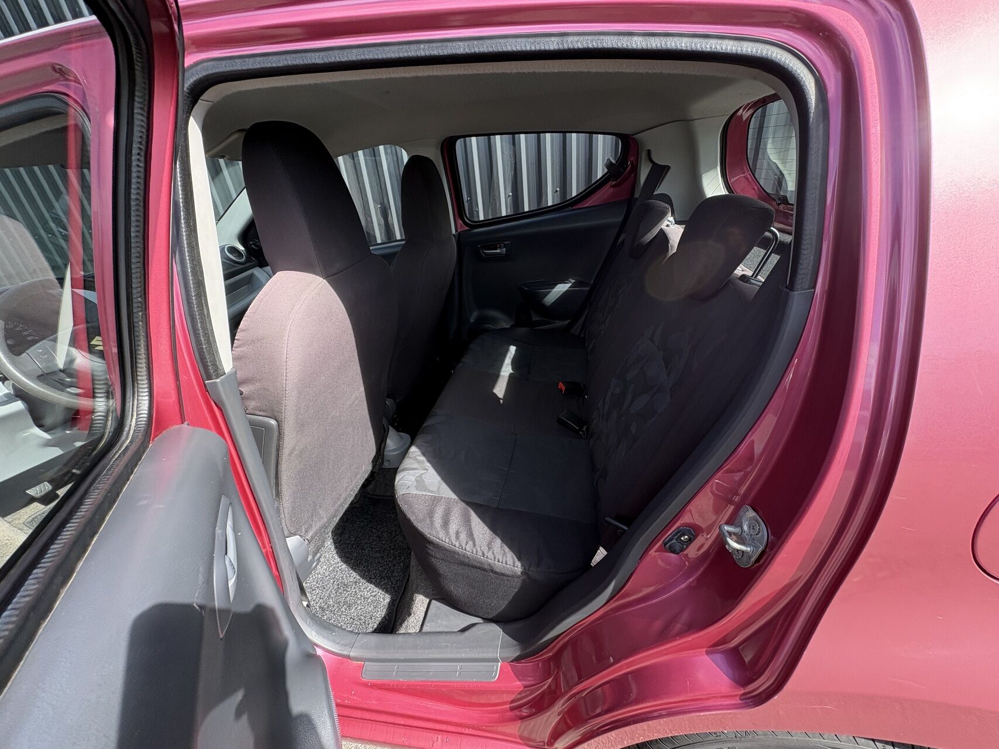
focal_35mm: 14
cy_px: 374
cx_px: 500
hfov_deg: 102.1
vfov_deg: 85.7
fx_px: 404
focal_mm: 2.22
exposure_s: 1/276
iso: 64
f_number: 2.2
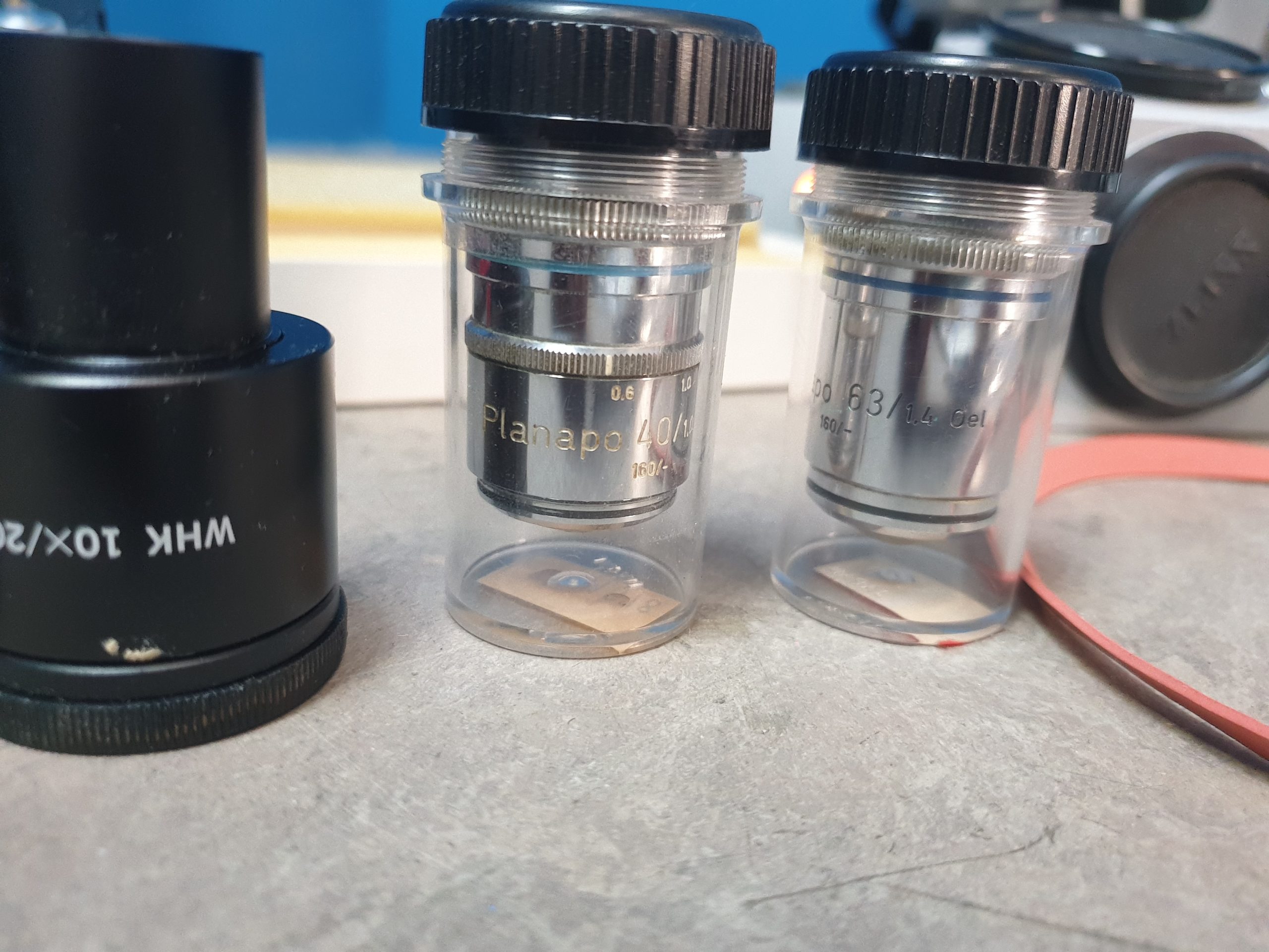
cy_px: 476
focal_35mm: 26
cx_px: 634
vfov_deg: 53.1
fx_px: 953
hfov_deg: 67.3
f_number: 1.5
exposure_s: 1/50
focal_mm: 4.3
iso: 250
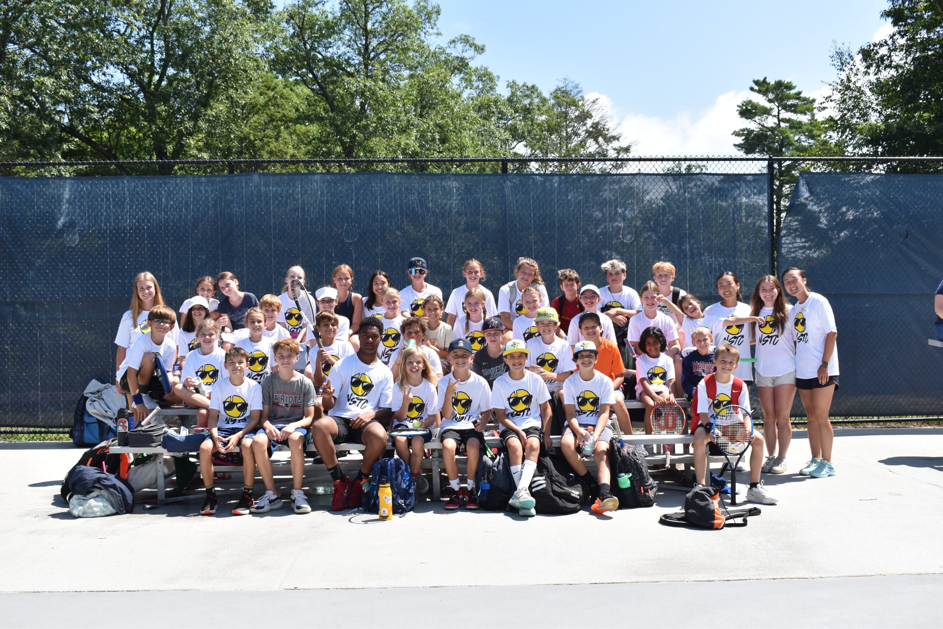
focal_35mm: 39
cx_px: 472
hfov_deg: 49.6
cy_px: 314
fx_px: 1022
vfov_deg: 34.2
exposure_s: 1/250
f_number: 8
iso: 110
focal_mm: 26
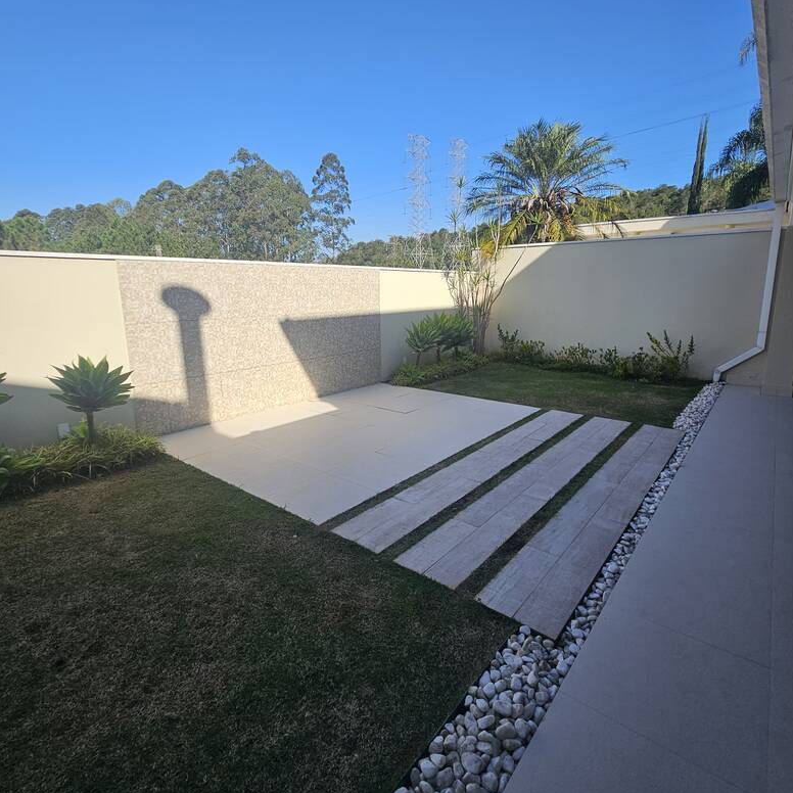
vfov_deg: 87.4
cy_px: 384
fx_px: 415
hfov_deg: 87.4
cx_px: 396
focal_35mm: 16
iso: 50
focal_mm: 2.2
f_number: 2.2
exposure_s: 1/1654
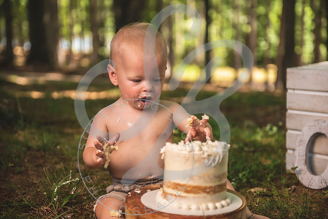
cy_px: 110
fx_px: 638
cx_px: 164
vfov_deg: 19.5
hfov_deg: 28.8
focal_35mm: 70
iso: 200
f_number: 2.8
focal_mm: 70
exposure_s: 1/400
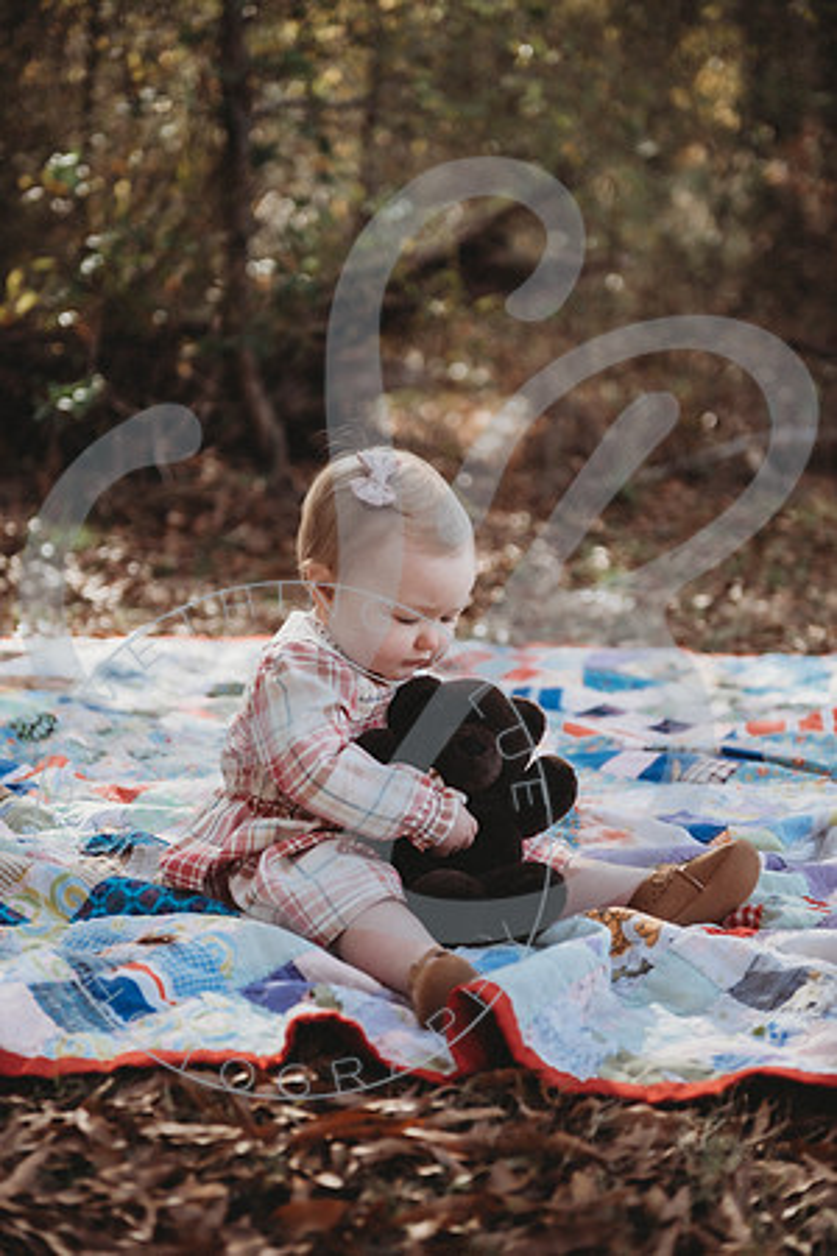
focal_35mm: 70
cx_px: 418
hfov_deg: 19.5
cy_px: 628
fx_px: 2441
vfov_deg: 28.8
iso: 100
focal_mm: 70
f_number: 2.8
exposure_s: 1/250
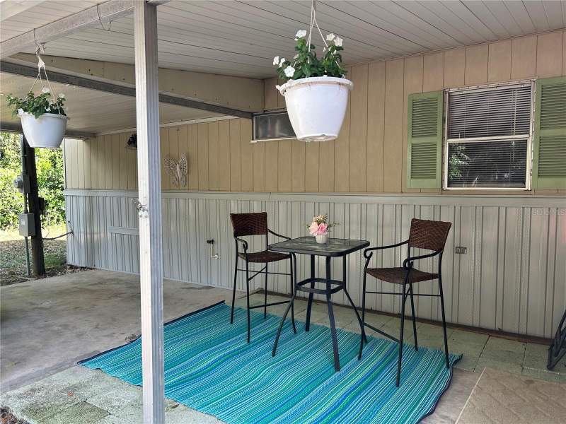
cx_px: 283
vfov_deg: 53.1
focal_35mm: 26
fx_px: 425
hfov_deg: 67.3
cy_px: 212
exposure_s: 1/121
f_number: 1.5
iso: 32
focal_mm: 5.7
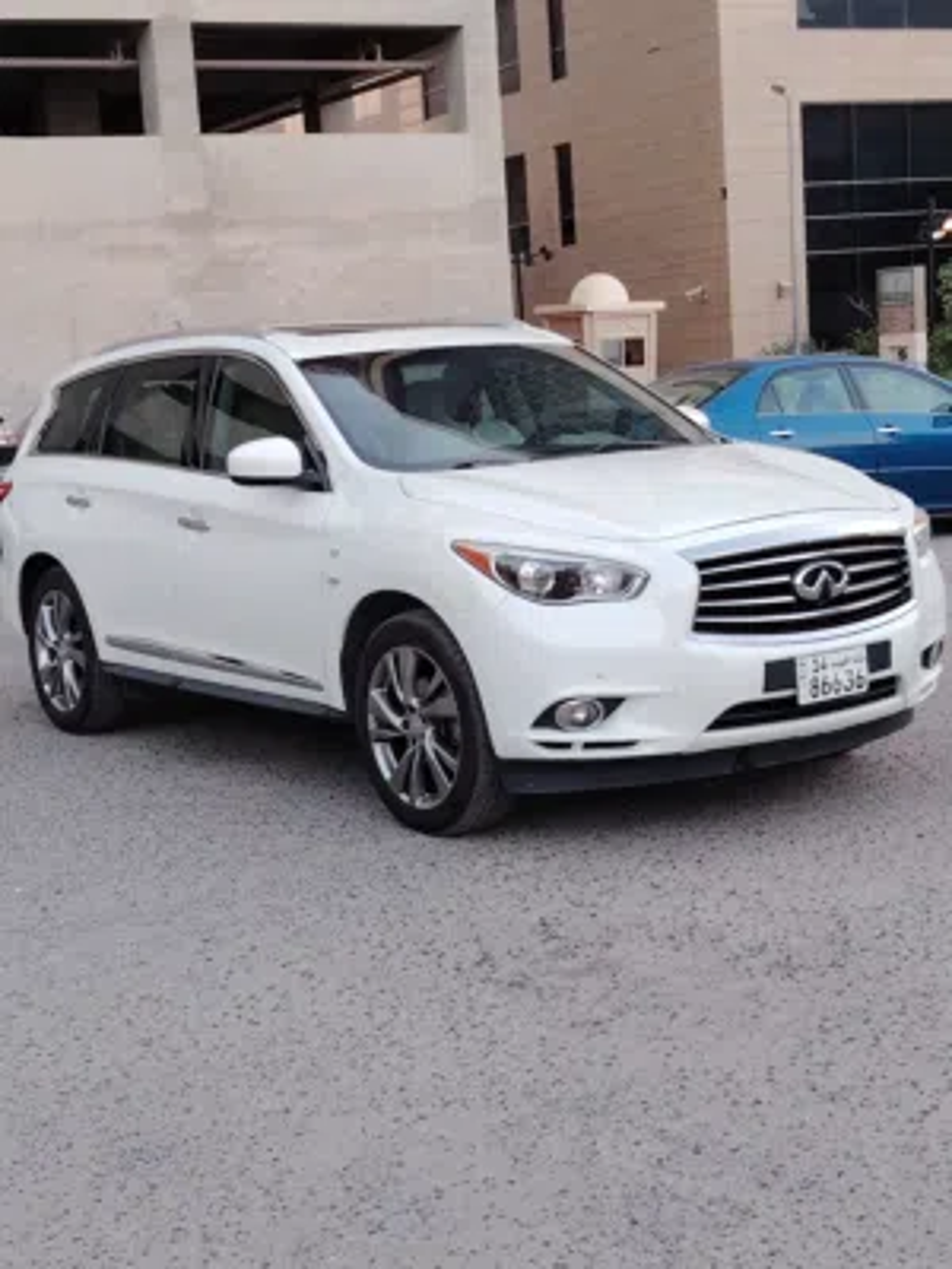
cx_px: 476
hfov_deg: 26.1
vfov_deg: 34.3
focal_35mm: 56
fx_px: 2053
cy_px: 634
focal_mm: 5.25
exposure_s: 1/100
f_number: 1.75
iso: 175
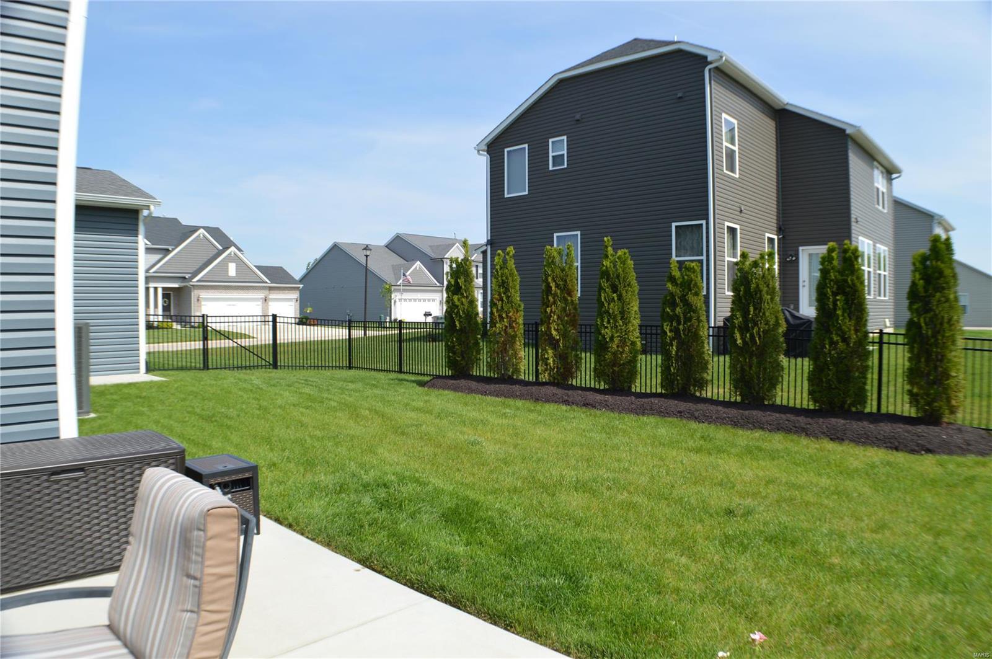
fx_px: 826
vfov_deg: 43.5
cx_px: 496
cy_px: 330
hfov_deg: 62.0
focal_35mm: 30
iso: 100
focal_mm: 20
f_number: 7.1
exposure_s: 1/200
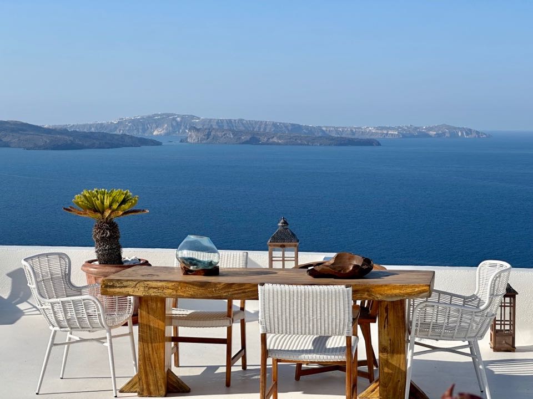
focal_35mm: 77
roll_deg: -0.5
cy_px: 200
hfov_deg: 25.3
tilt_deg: -4.0
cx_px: 266
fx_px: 1186
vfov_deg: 19.1
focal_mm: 9
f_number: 2.8
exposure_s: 1/1085
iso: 32
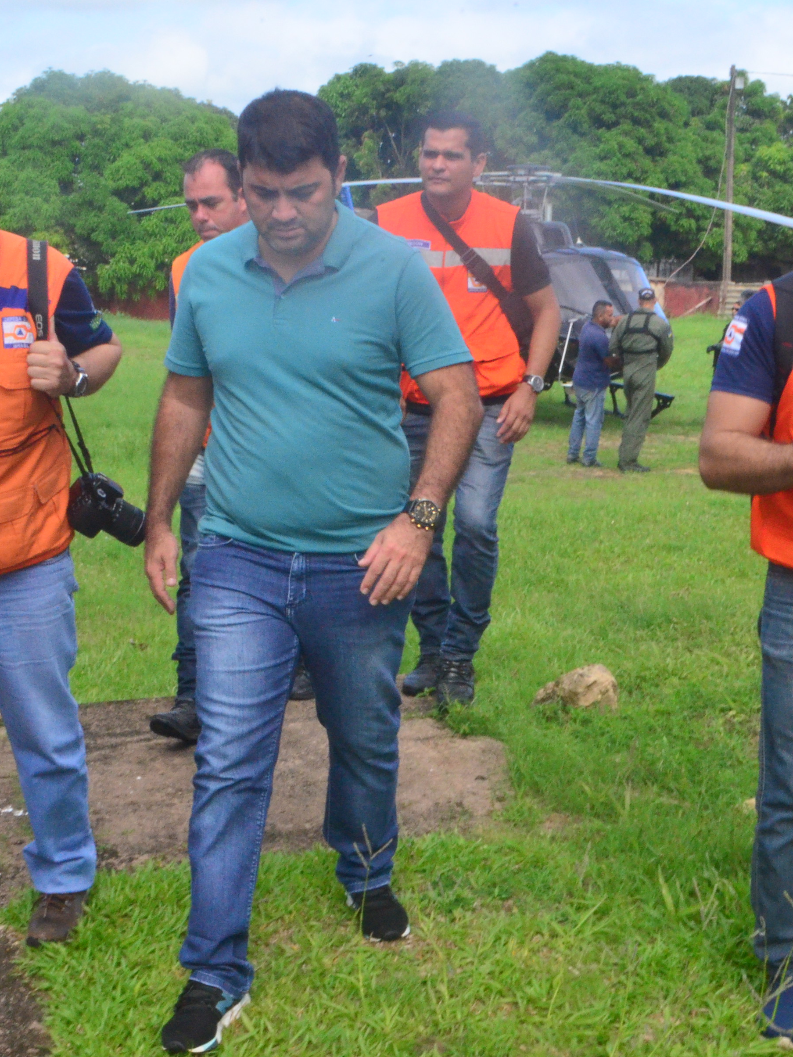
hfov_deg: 27.5
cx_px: 314
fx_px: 1619
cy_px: 528
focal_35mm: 53
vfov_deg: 36.2
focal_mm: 24
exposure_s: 1/200
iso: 2500
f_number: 25
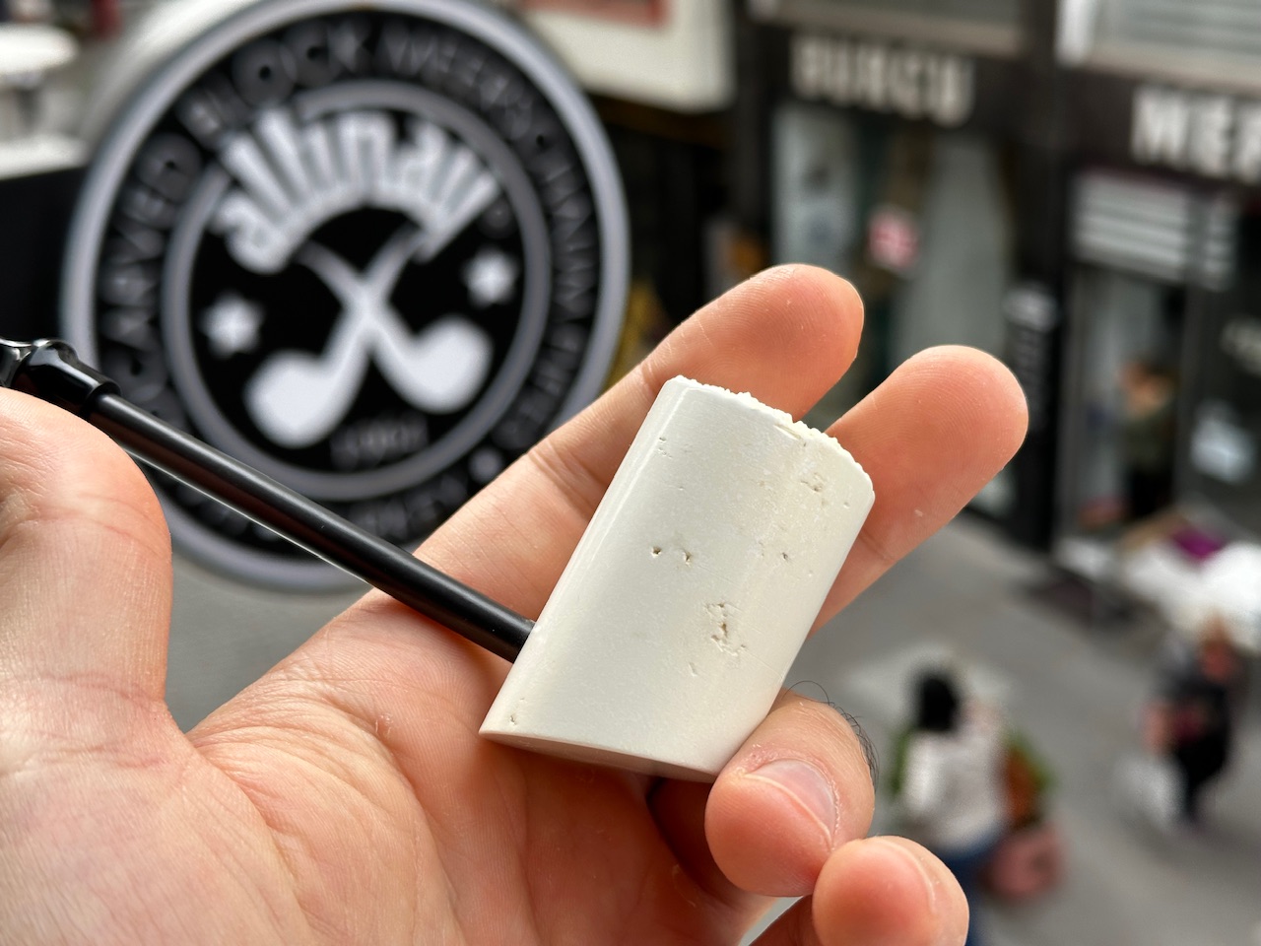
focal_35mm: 48
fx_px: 1749
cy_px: 473
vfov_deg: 30.3
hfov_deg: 39.7
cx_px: 630
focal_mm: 6.86
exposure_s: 1/1095
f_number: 1.78
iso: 64
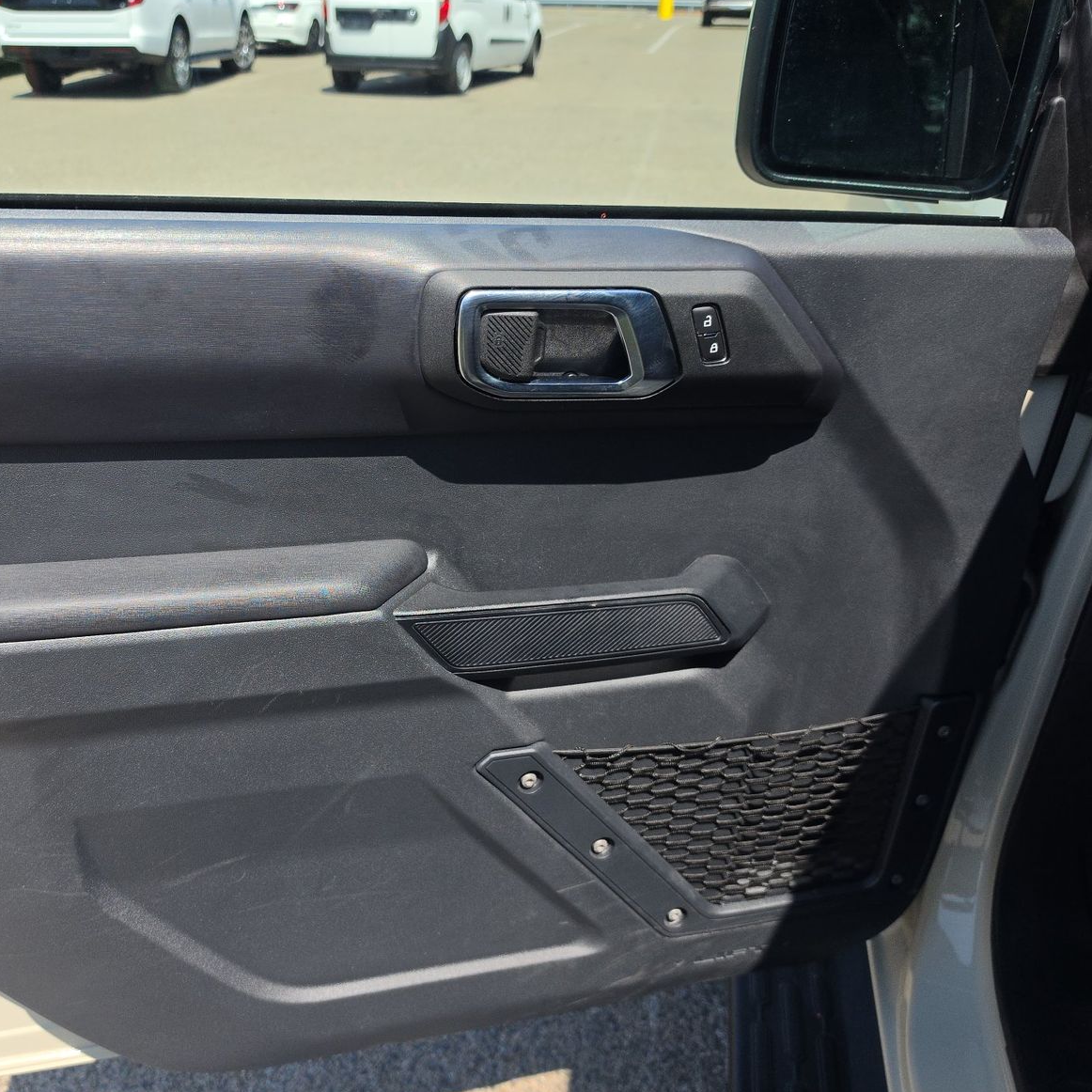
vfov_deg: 57.3
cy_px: 561
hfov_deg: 56.7
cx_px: 416
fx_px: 999
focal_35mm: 28
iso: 63
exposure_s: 1/3540
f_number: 1.4
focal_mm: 6.5
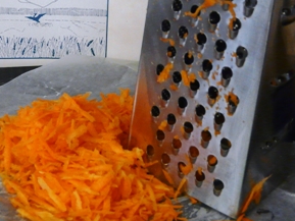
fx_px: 554
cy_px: 55
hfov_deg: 29.7
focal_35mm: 65
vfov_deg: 22.4
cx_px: 118
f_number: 3.2
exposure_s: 1/40
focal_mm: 6.8
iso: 400
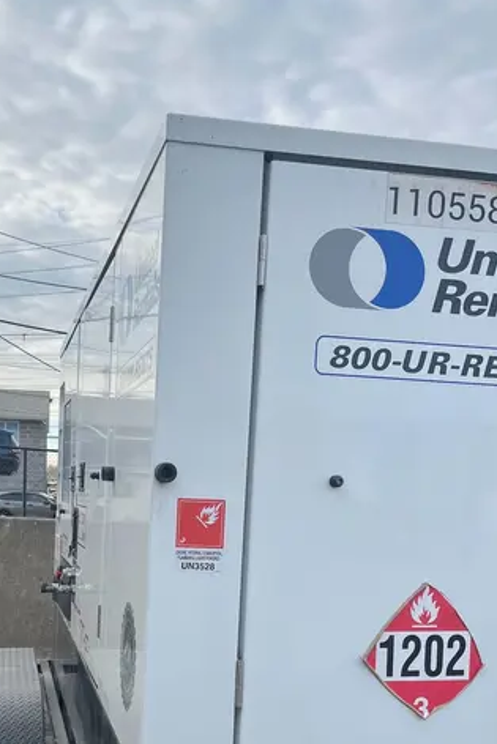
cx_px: 133
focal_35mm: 42
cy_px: 543
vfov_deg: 45.1
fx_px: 869
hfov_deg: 31.4
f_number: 1.6
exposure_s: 1/2062
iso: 50
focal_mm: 5.1
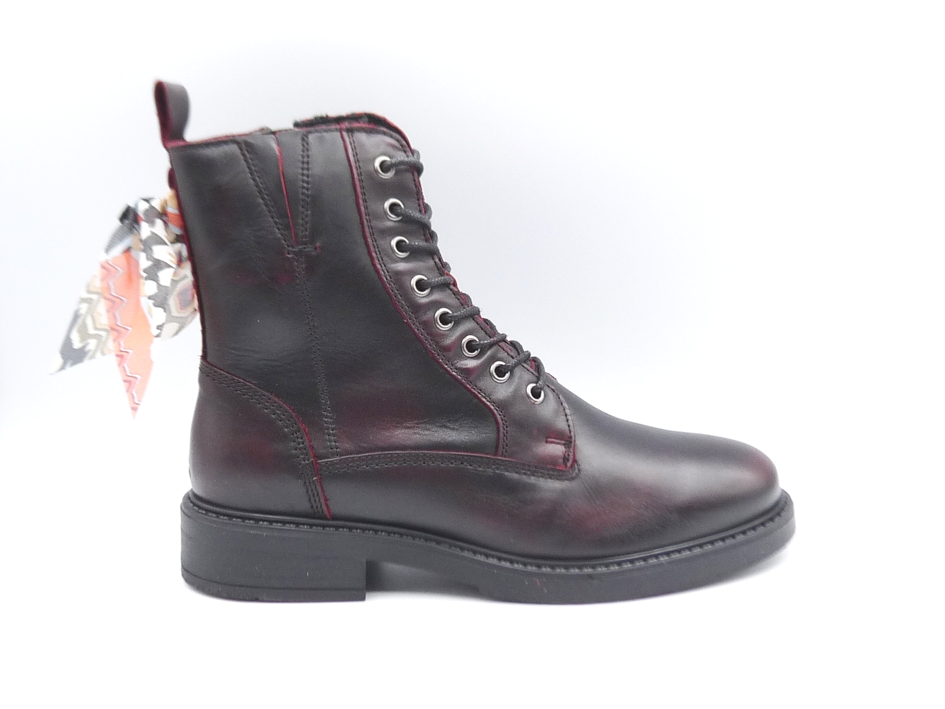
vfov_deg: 29.1
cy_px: 354
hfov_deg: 38.2
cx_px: 472
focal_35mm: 50
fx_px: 1365
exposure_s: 1/125
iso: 100
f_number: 3.6
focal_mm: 4.9
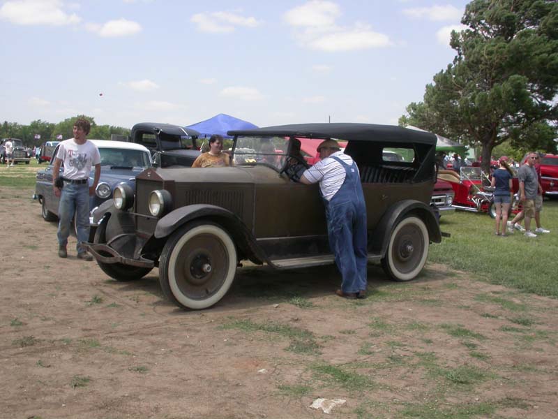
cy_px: 210
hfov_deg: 49.0
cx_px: 279
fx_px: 613
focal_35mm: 38
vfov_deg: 37.7
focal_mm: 7.85
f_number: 6.7
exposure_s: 1/310
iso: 100
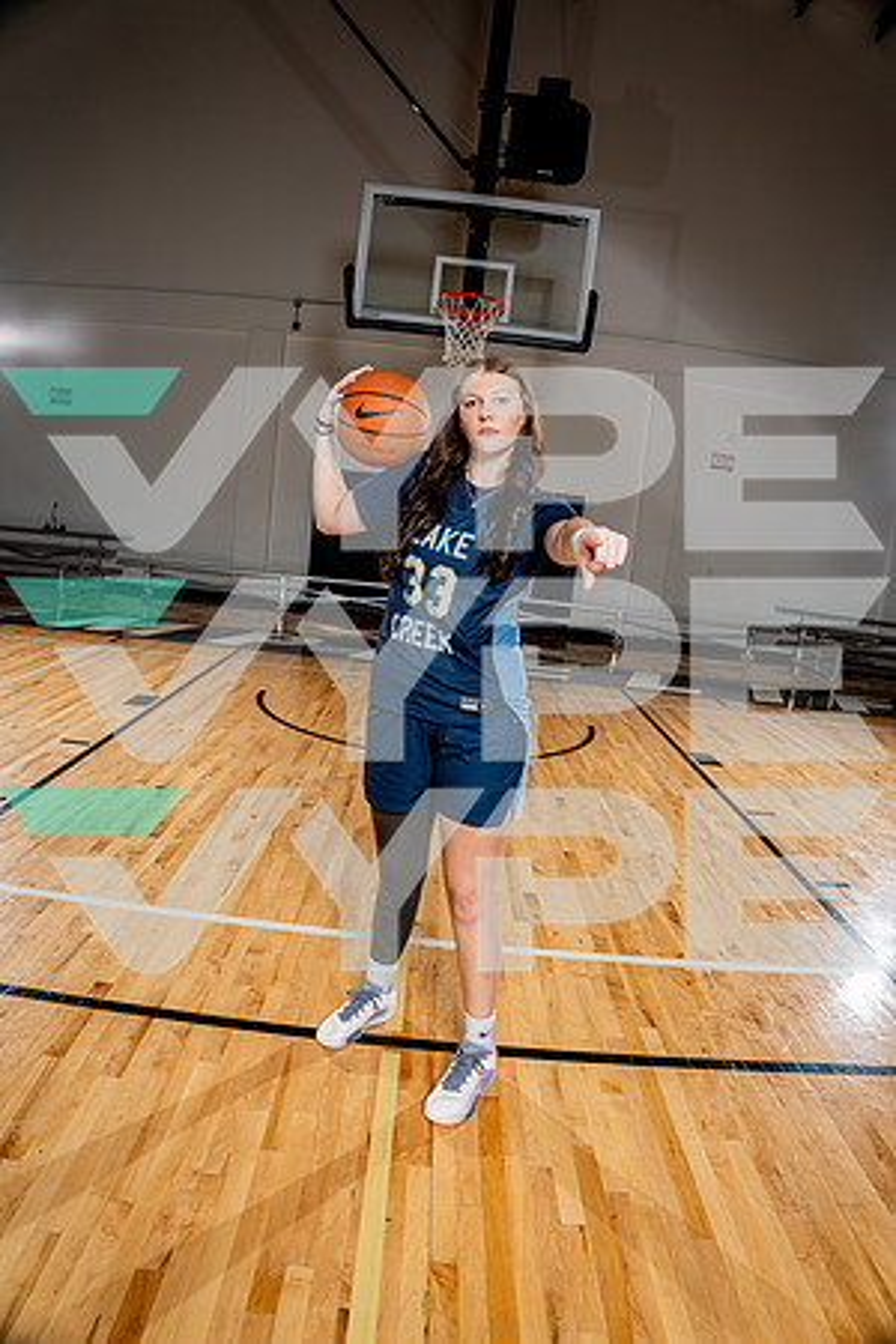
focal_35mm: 21
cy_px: 672
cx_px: 448
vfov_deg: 81.2
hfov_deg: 59.5
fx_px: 784
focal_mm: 21
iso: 100
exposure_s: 1/250
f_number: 5.6
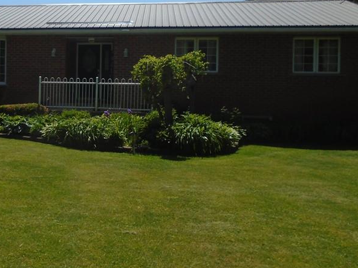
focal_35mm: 45
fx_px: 465
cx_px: 70
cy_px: 101
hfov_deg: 40.3
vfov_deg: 32.0
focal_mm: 4.6
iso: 100
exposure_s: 1/320
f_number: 8
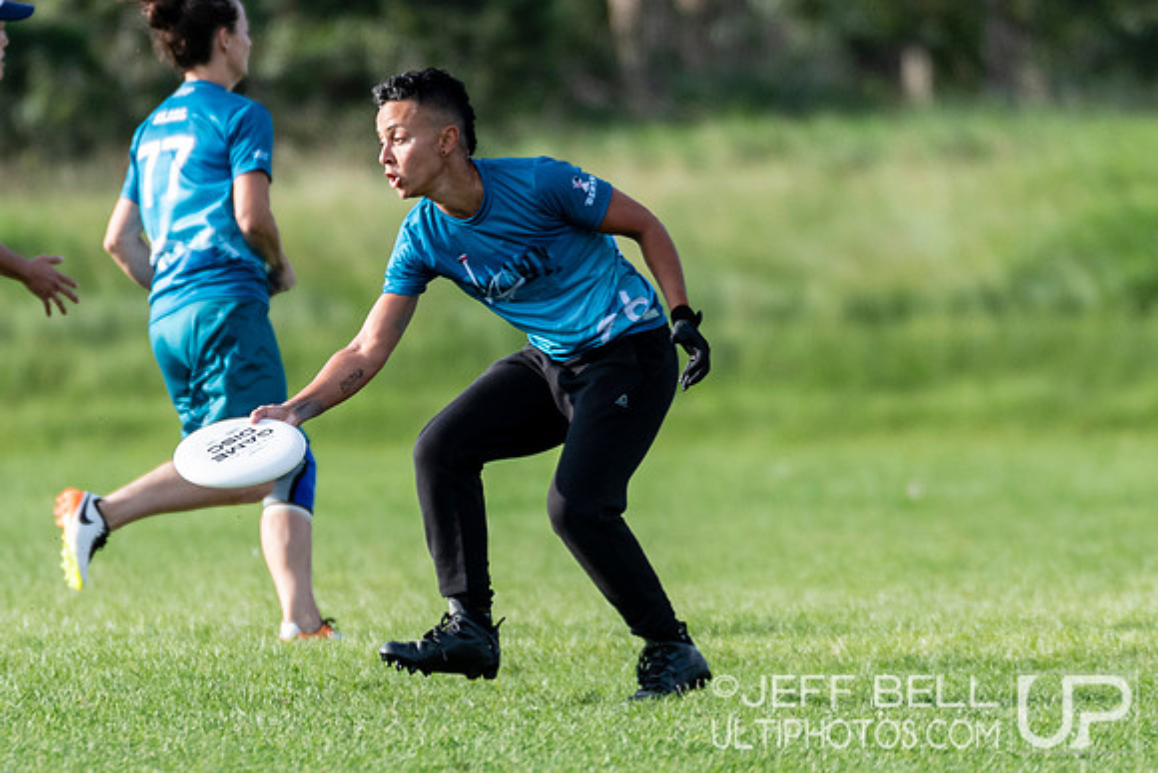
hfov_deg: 2.0
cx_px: 663
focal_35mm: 1053
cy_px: 397
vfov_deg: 1.3
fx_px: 33886
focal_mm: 400
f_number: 4
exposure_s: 1/1600
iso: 500
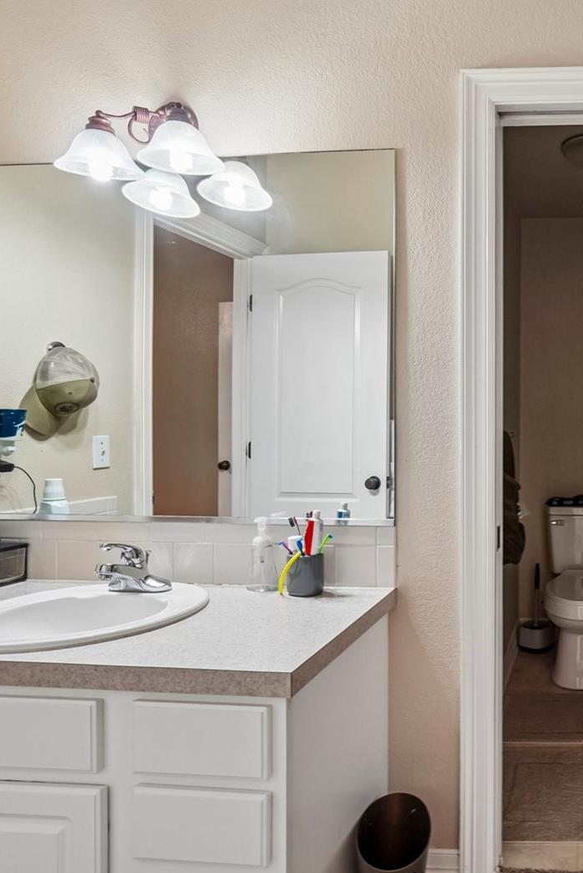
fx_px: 558
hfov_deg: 45.6
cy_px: 433
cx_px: 596
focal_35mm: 23
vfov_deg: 76.1
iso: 400
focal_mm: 10
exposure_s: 1/5
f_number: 8
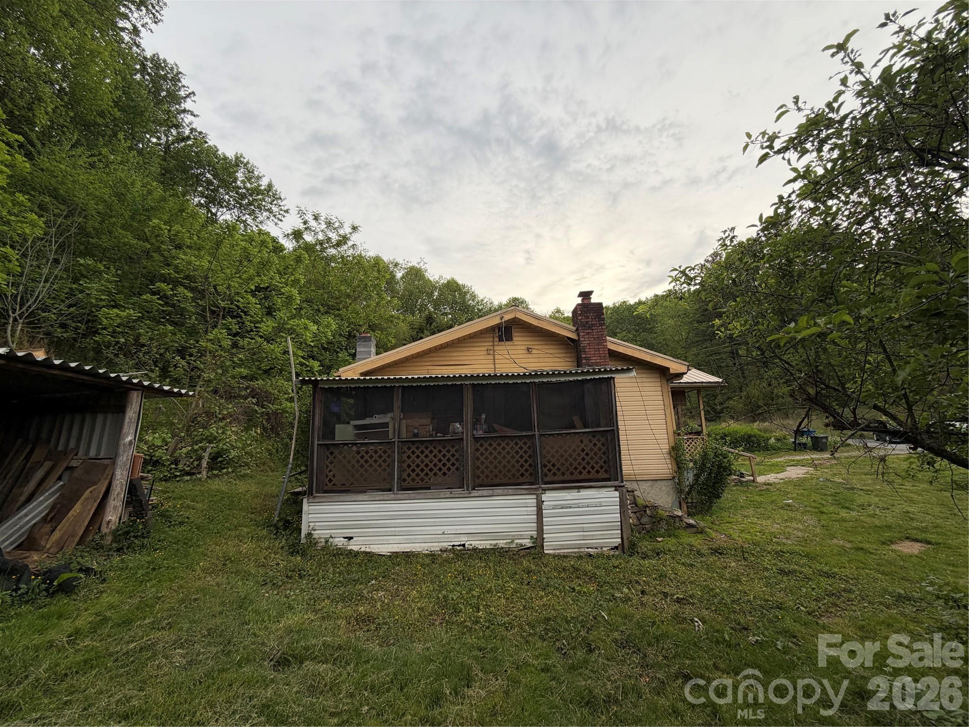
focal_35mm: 14
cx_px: 484
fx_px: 392
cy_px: 364
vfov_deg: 85.7
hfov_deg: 102.1
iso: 40
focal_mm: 2.22
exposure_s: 1/214
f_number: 2.2
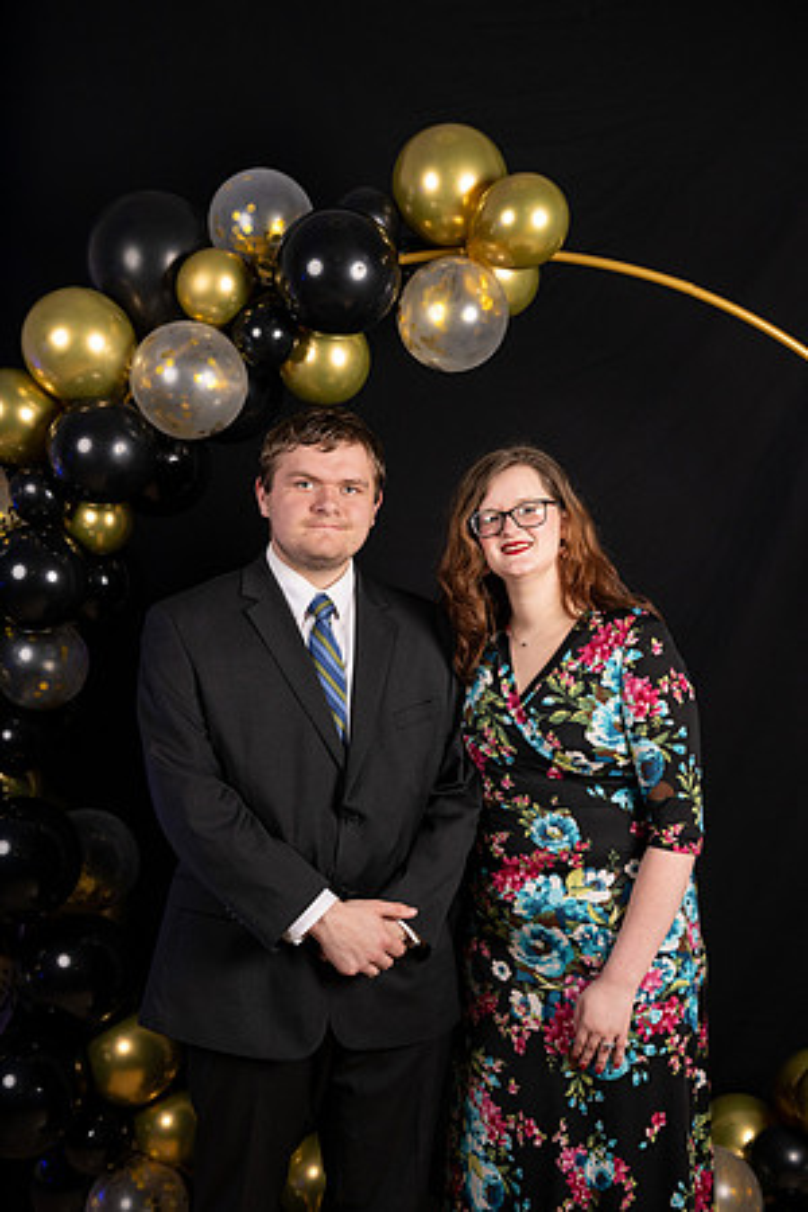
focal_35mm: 40
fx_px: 1347
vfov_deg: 48.5
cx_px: 404
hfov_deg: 33.4
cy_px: 606
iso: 320
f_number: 4.5
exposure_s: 1/250
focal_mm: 40
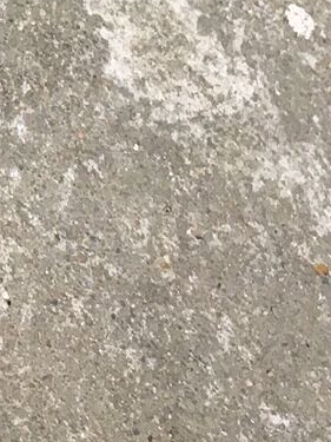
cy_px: -177
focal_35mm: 156
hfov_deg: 8.9
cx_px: -344
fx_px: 1990
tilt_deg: -45.1
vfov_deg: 12.2
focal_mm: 4.15
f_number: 2.2
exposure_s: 1/33
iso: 25
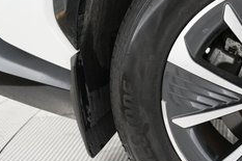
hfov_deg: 24.1
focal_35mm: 77
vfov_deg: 17.7
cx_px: 286
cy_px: 98
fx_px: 517
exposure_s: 1/250
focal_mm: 28
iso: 3200
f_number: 2.8
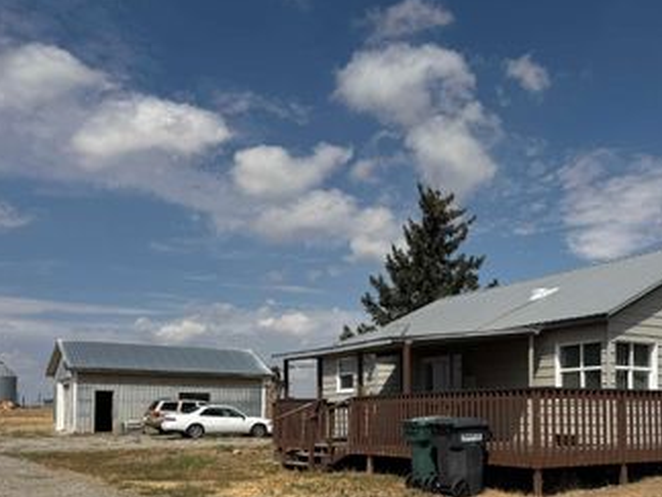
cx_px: 466
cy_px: 375
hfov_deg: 48.9
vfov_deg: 37.7
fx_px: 708
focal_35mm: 37
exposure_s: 1/7937
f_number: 1.78
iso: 80
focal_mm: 6.76
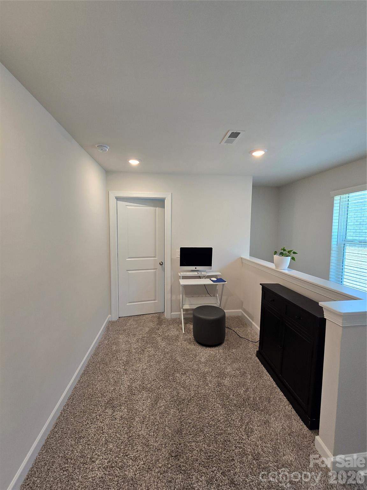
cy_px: 245
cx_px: 184
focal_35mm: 13
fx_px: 184
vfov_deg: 106.2
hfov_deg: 89.9
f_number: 2.2
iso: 100
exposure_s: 1/60
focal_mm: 2.2
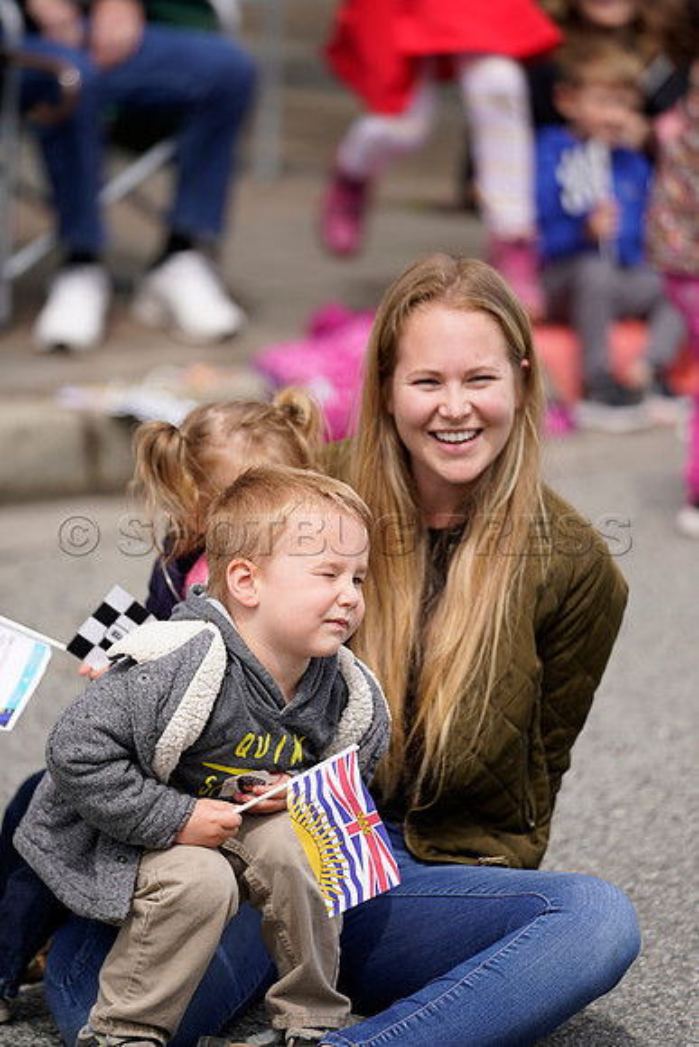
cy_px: 524
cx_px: 350
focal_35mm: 174
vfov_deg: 11.8
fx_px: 5064
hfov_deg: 7.9
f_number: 2.8
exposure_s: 1/400
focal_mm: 174
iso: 125
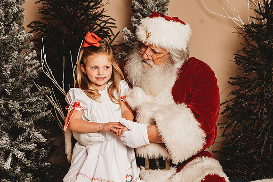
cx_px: 136
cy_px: 91
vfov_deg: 23.4
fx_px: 440
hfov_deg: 34.5
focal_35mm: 58
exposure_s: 1/160
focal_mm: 58
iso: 100
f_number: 4
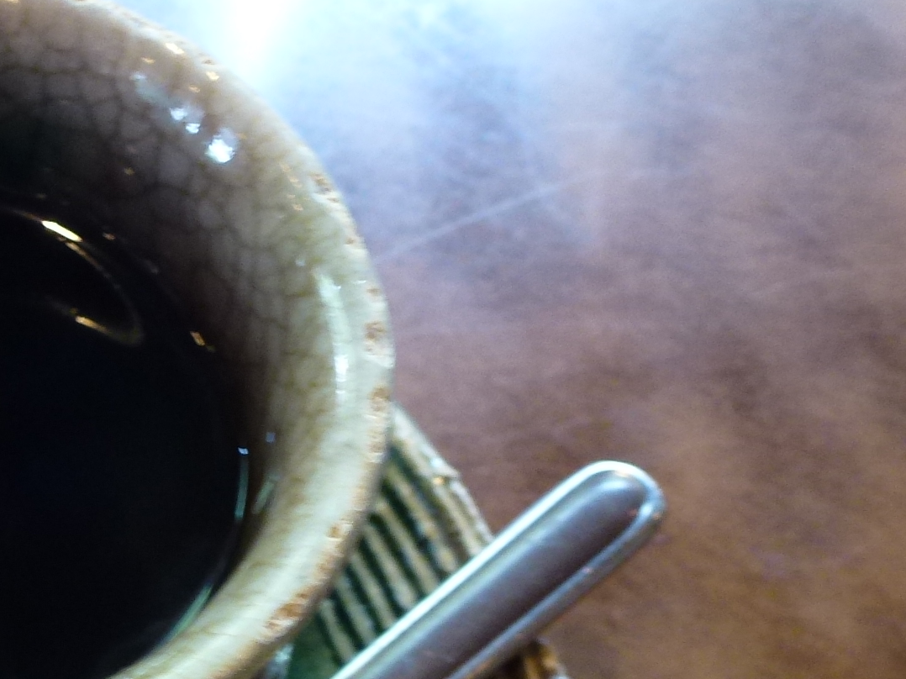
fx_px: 1492
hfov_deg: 30.9
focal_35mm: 57
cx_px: -39
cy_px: 645
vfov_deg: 24.7
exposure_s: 1/10
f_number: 3.3
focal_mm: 4.3
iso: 200
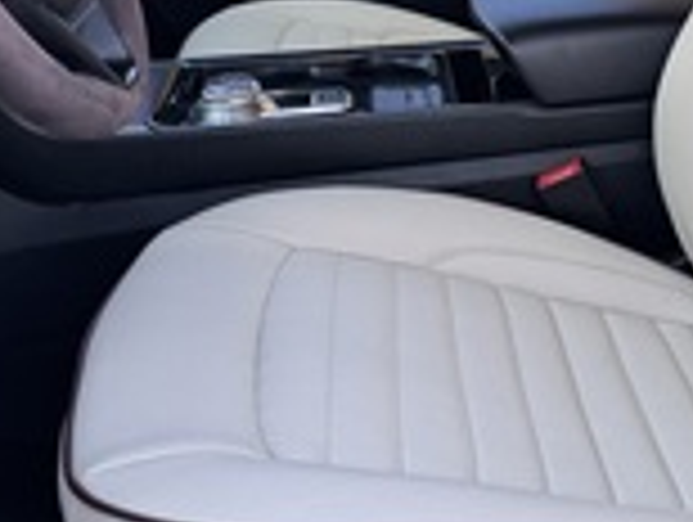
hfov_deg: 27.4
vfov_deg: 20.0
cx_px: 367
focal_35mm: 71
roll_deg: -0.8
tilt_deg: -14.3
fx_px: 1424
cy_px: -25
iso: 80
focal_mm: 6.76
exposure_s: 1/121
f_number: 1.78
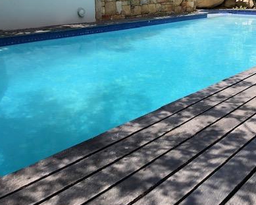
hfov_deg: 41.0
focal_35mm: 45
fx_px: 341
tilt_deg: -11.2
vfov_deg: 32.8
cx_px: 151
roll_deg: +0.5
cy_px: 54
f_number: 1.8
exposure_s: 1/1548
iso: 20
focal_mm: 3.99
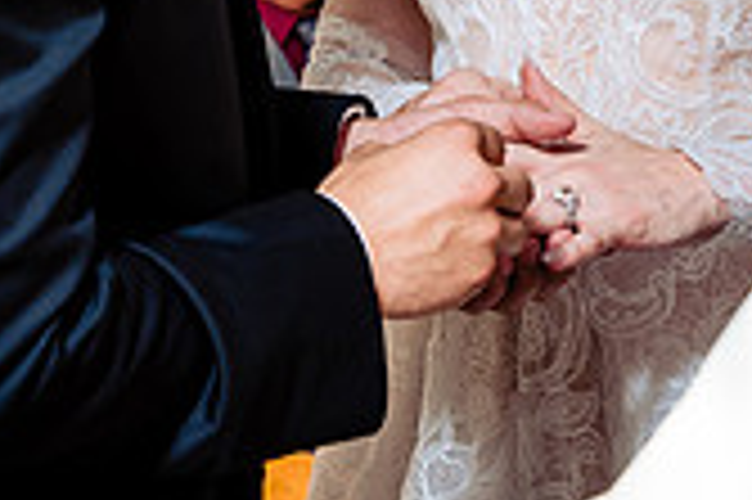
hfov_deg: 11.1
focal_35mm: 186
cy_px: -328
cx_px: 503
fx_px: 3881
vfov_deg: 7.2
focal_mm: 48
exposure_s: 1/200
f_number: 5.6
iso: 800
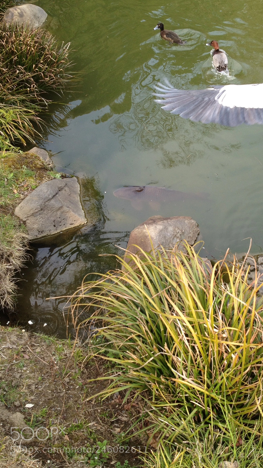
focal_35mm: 39
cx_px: 171
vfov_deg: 51.6
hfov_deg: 30.3
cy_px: 234
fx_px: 483
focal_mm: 4.28
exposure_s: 1/287
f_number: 2.4
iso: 64
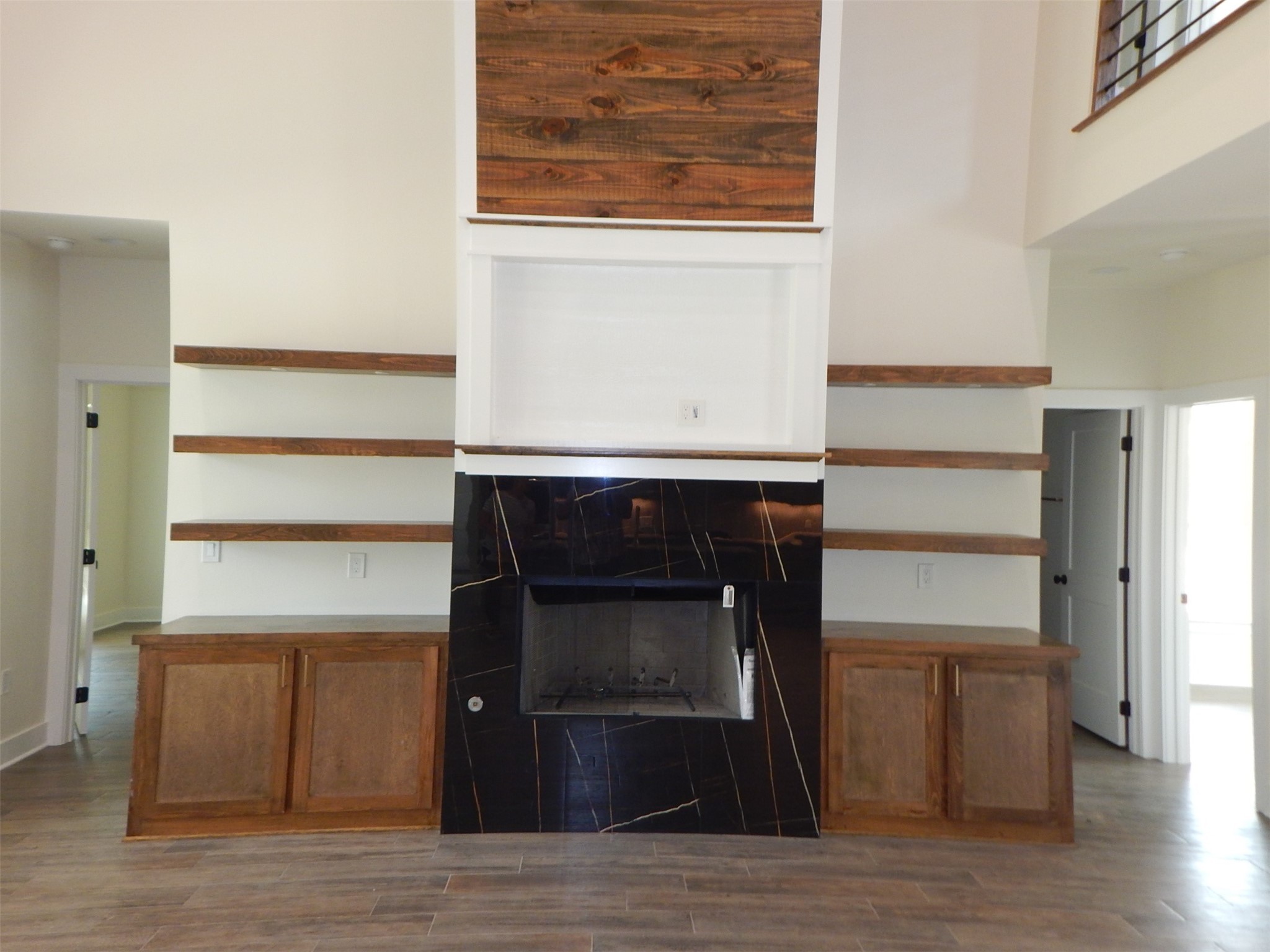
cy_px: 476
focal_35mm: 22
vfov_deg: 61.1
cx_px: 635
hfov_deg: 76.4
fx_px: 807
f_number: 3
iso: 200
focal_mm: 4
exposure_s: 1/30
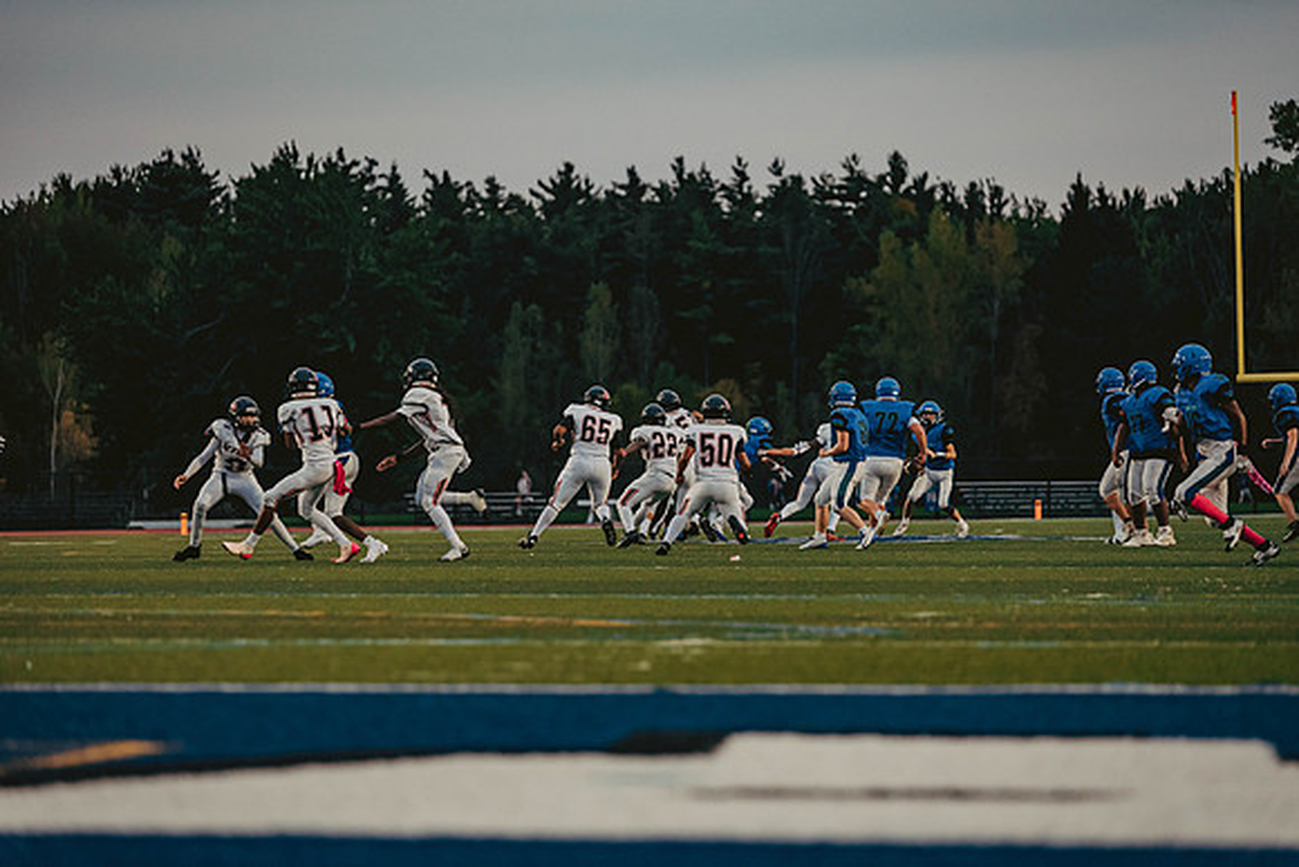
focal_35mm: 150
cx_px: 650
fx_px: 5414
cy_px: 434
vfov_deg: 9.2
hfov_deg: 13.7
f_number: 2.8
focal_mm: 150
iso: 2000
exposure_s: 1/1250
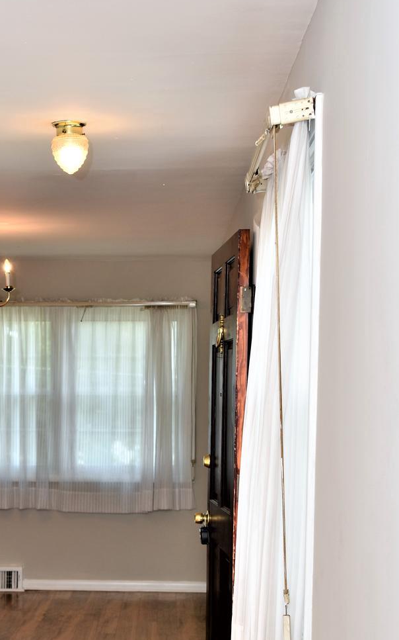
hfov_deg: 18.9
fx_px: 1184
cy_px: 447
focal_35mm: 68
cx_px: 79
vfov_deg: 29.9
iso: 200
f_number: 5.6
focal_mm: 28
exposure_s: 1/125
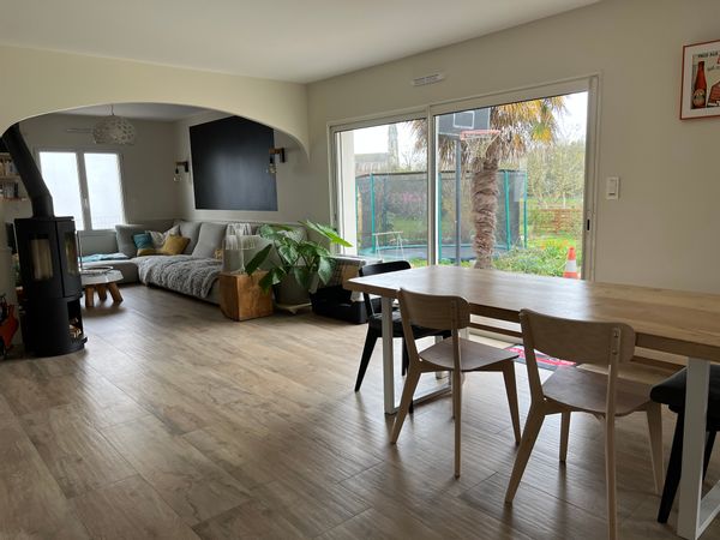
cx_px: 360
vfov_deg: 53.1
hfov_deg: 67.3
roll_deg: +2.1
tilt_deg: -8.8
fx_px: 541
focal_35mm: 26
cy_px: 270
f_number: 1.5
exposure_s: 1/121
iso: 80
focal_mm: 5.7
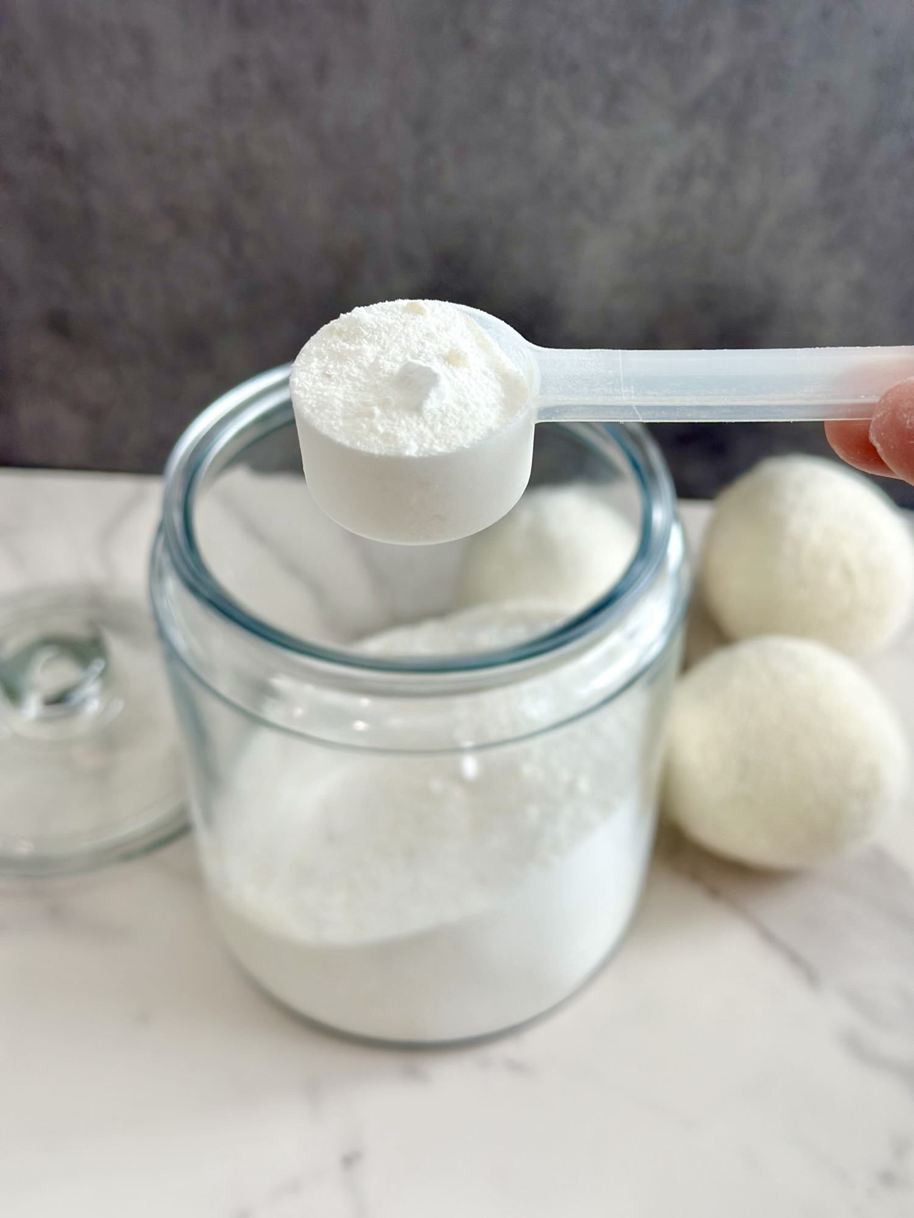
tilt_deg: -43.5
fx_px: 1690
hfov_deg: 30.3
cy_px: 609
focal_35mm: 48
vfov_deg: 39.7
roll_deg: +0.3
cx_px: 457
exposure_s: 1/125
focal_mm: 6.86
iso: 80
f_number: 1.78
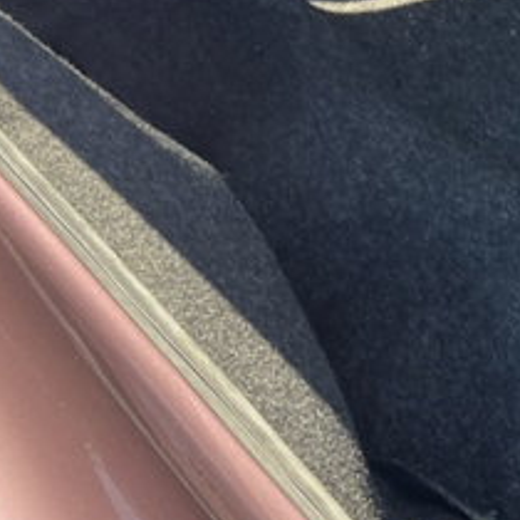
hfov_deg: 18.7
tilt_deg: -42.5
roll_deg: +2.3
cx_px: 726
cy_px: 201
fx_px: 1428
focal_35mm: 84
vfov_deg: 20.6
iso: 50
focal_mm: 5.7
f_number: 1.5
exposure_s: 1/387
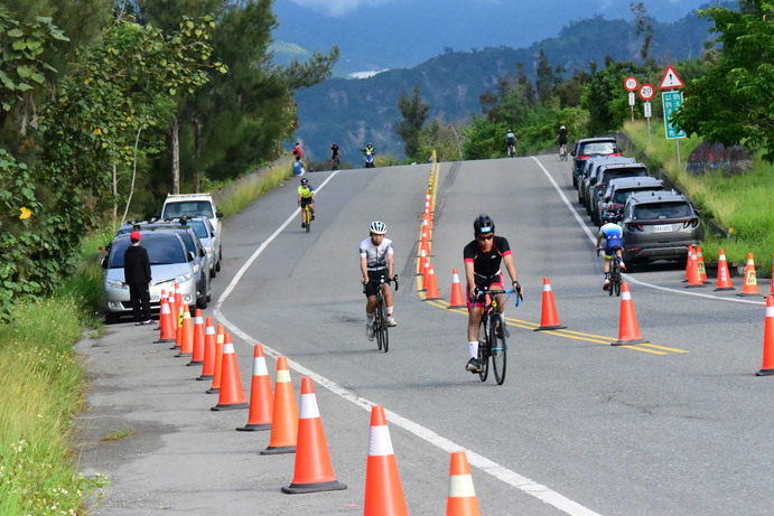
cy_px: 245
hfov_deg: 11.7
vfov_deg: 7.8
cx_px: 374
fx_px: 3763
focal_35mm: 175
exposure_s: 1/4000
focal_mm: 155
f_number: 14
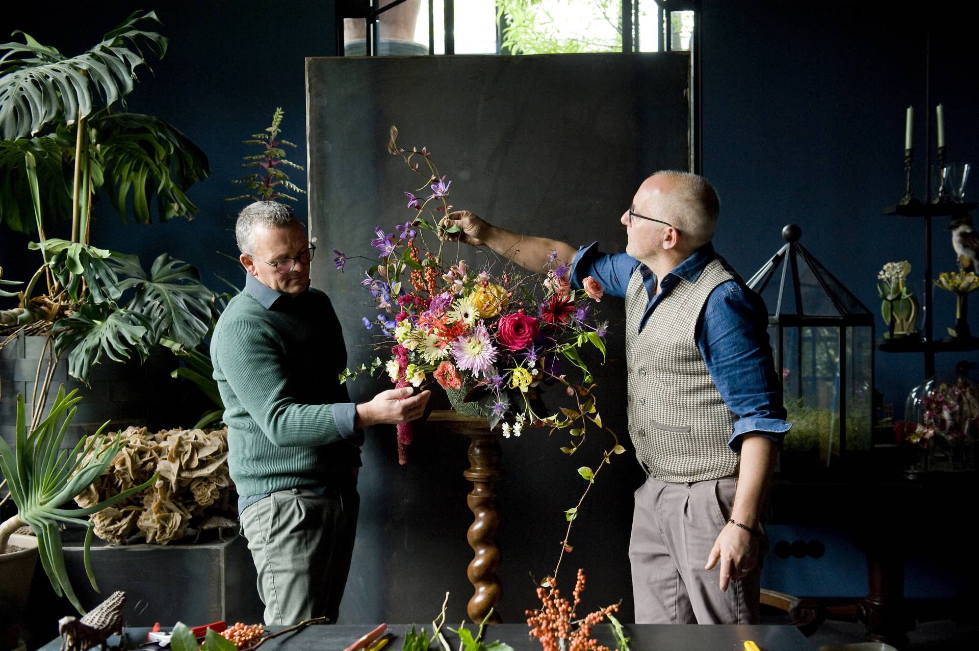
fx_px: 1196
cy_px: 326
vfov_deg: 30.5
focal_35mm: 44
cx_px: 490
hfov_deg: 44.5
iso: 500
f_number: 4
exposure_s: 1/60
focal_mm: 44
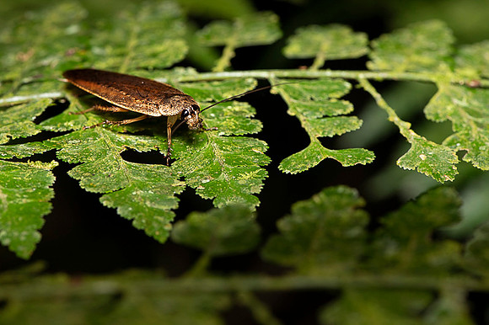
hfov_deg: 16.2
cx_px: 194
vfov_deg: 10.8
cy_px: 129
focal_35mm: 127
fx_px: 1718
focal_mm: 105
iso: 100
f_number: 16
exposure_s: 1/100
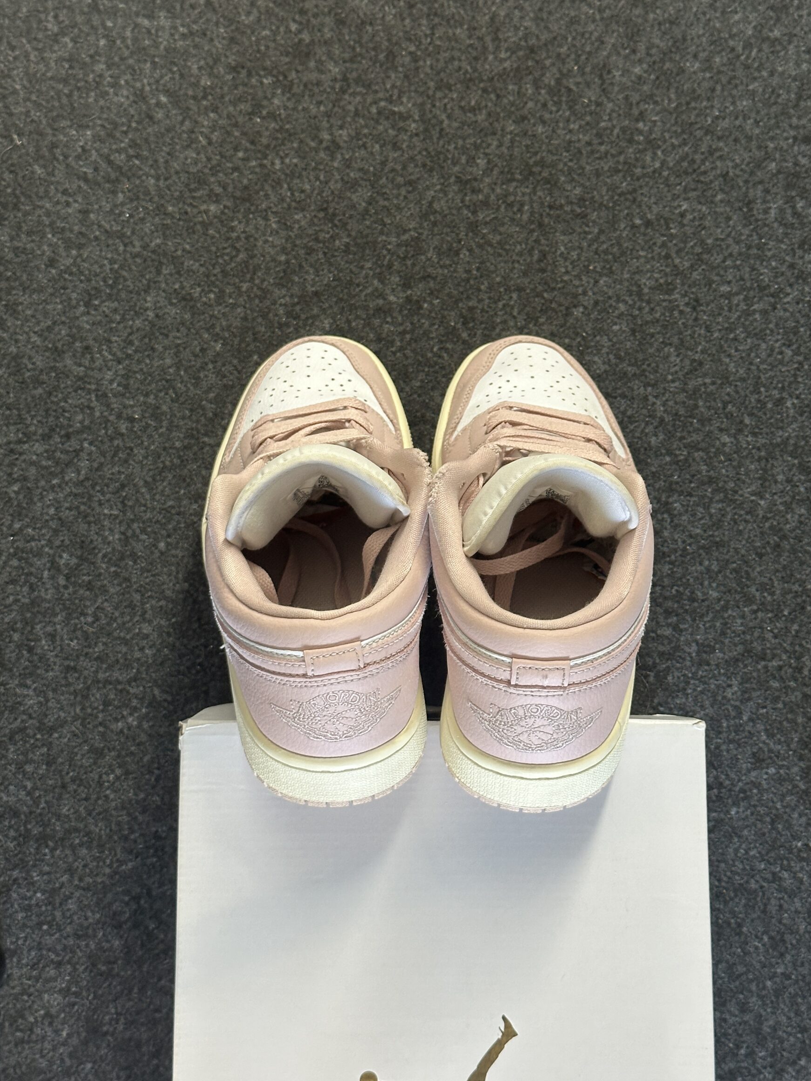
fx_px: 1655
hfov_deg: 27.5
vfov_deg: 36.2
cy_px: 522
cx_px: 440
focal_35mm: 53
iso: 200
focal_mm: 6.86
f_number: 1.78
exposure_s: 1/50
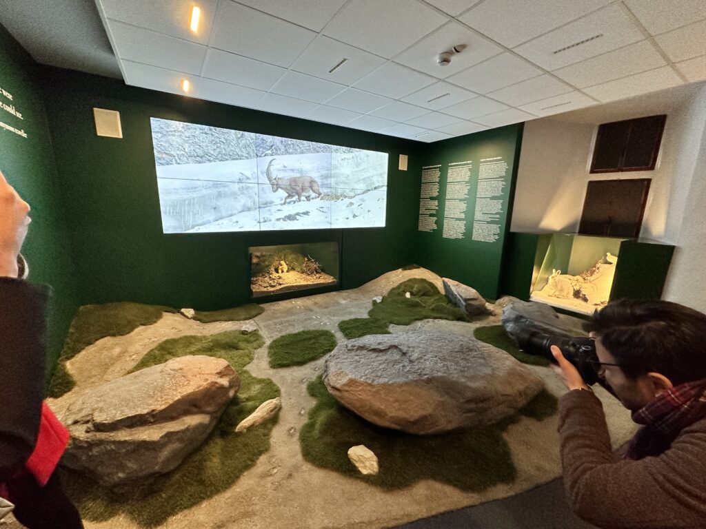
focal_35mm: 14
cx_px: 353
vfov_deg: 85.7
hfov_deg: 102.1
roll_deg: -1.1
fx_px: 286
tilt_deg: -12.5
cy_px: 264
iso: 250
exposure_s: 1/120
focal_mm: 2.22
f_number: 2.2
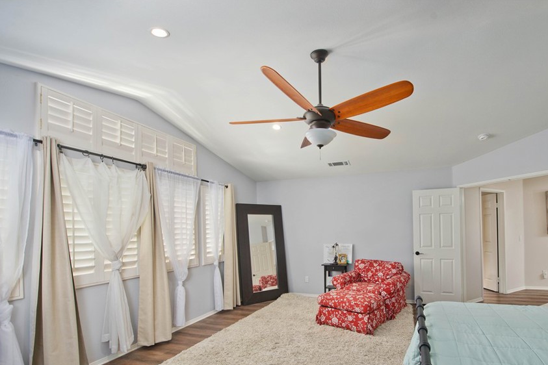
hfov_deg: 92.5
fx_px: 259
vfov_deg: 69.7
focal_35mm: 17
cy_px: 220
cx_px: 317
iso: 400
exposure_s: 1/200
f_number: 5.6
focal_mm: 14
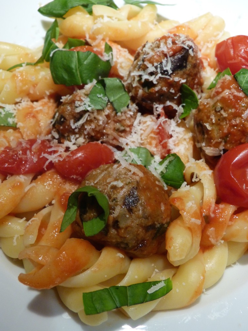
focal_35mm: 45
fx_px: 430
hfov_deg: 32.2
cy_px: 166
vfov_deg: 42.1
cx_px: 124
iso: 400
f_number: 3.2
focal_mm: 7.6
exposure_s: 1/30
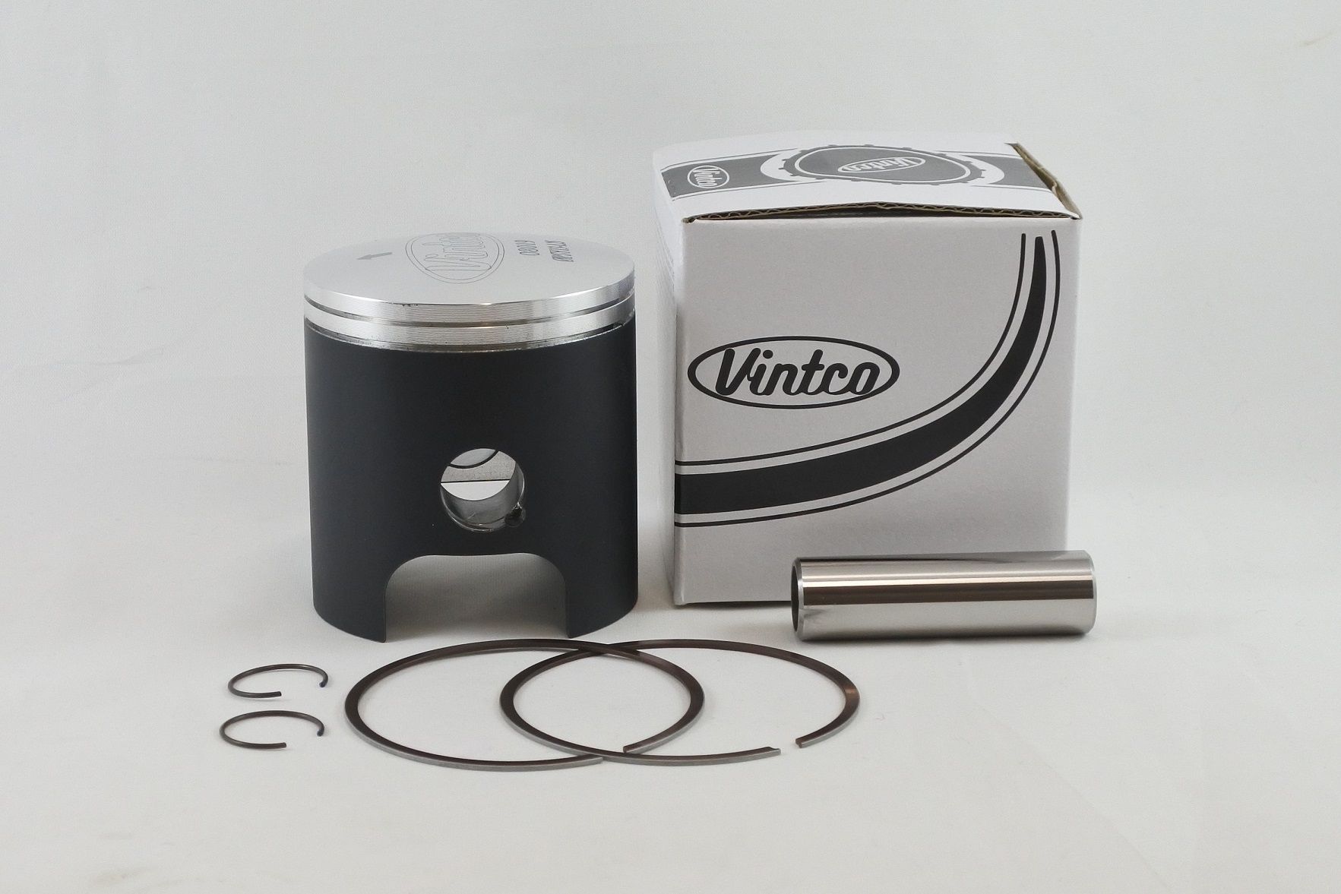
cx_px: 670
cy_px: 447
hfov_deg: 43.6
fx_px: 1676
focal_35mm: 45
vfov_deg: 29.9
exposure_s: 1/160
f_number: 4.5
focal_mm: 16.8
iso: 400
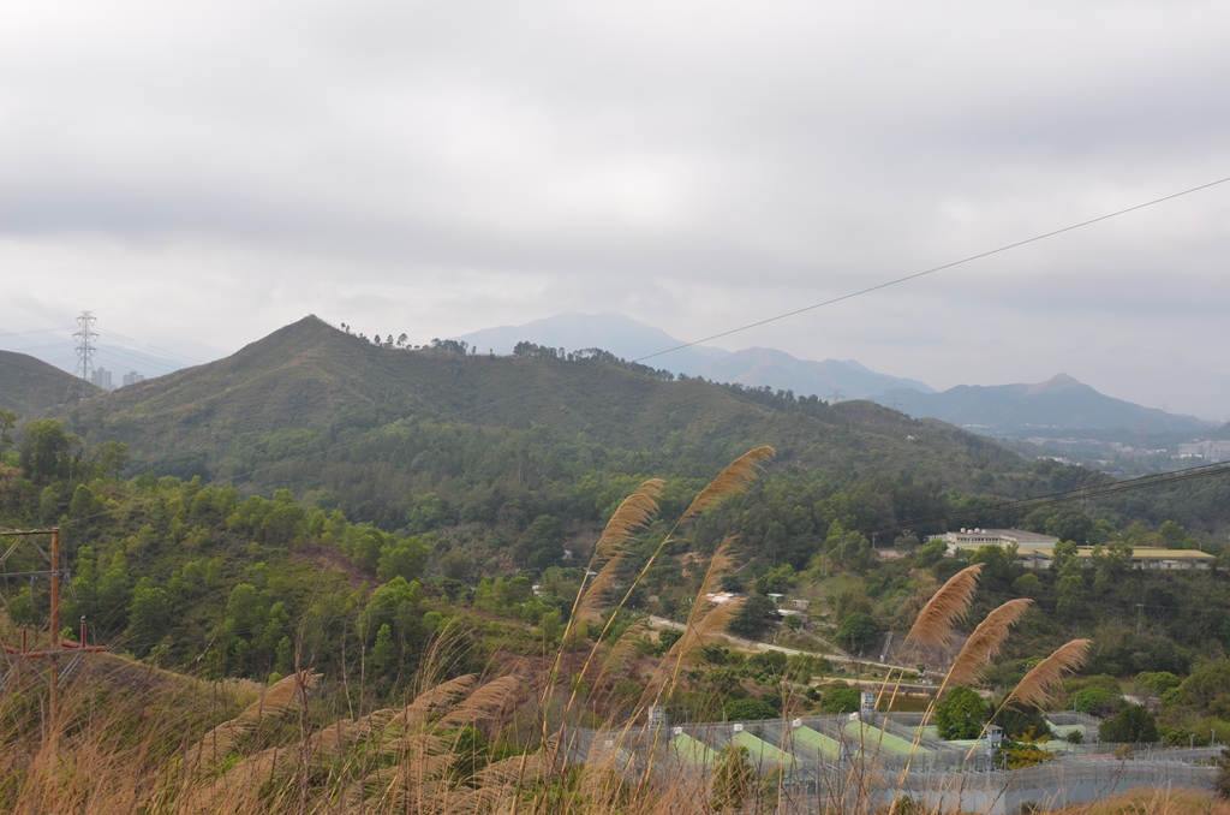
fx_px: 1432
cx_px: 615
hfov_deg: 46.5
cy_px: 408
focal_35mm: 42
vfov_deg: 31.7
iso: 100
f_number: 7.1
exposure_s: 1/250
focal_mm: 28
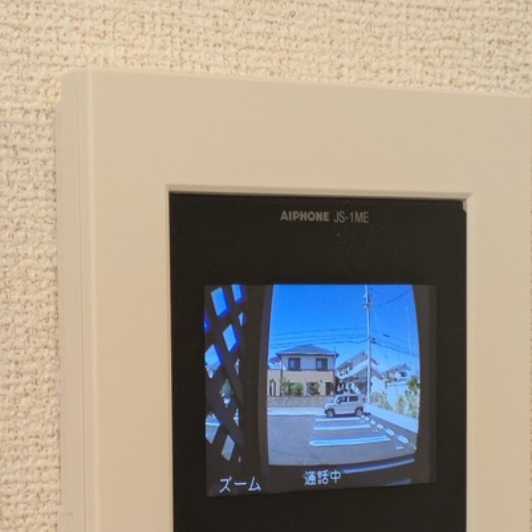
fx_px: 1878
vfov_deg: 16.0
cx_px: 276
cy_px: 446
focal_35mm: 108
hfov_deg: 16.1
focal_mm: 5.43
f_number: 1.89
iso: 182
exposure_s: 1/100
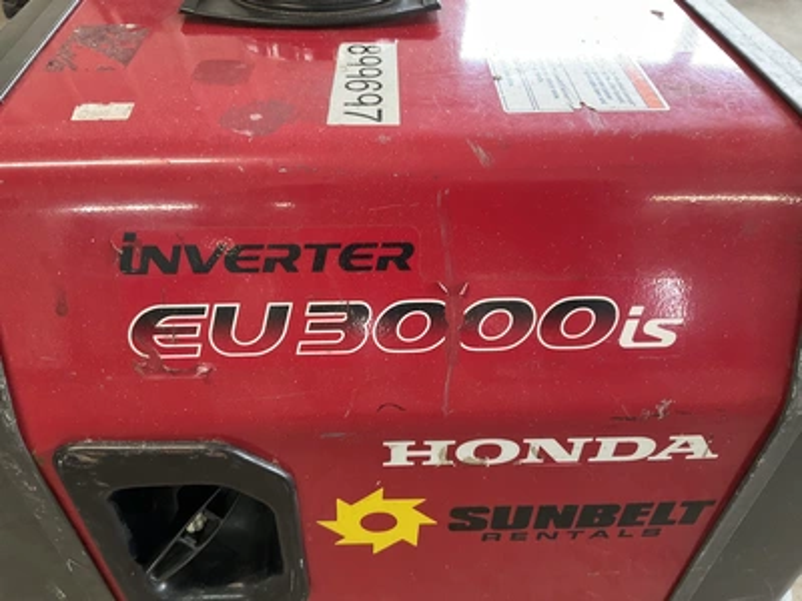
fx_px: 672
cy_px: 300
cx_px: 401
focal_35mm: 29
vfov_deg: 48.2
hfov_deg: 61.7
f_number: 1.8
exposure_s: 1/40
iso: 200
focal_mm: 3
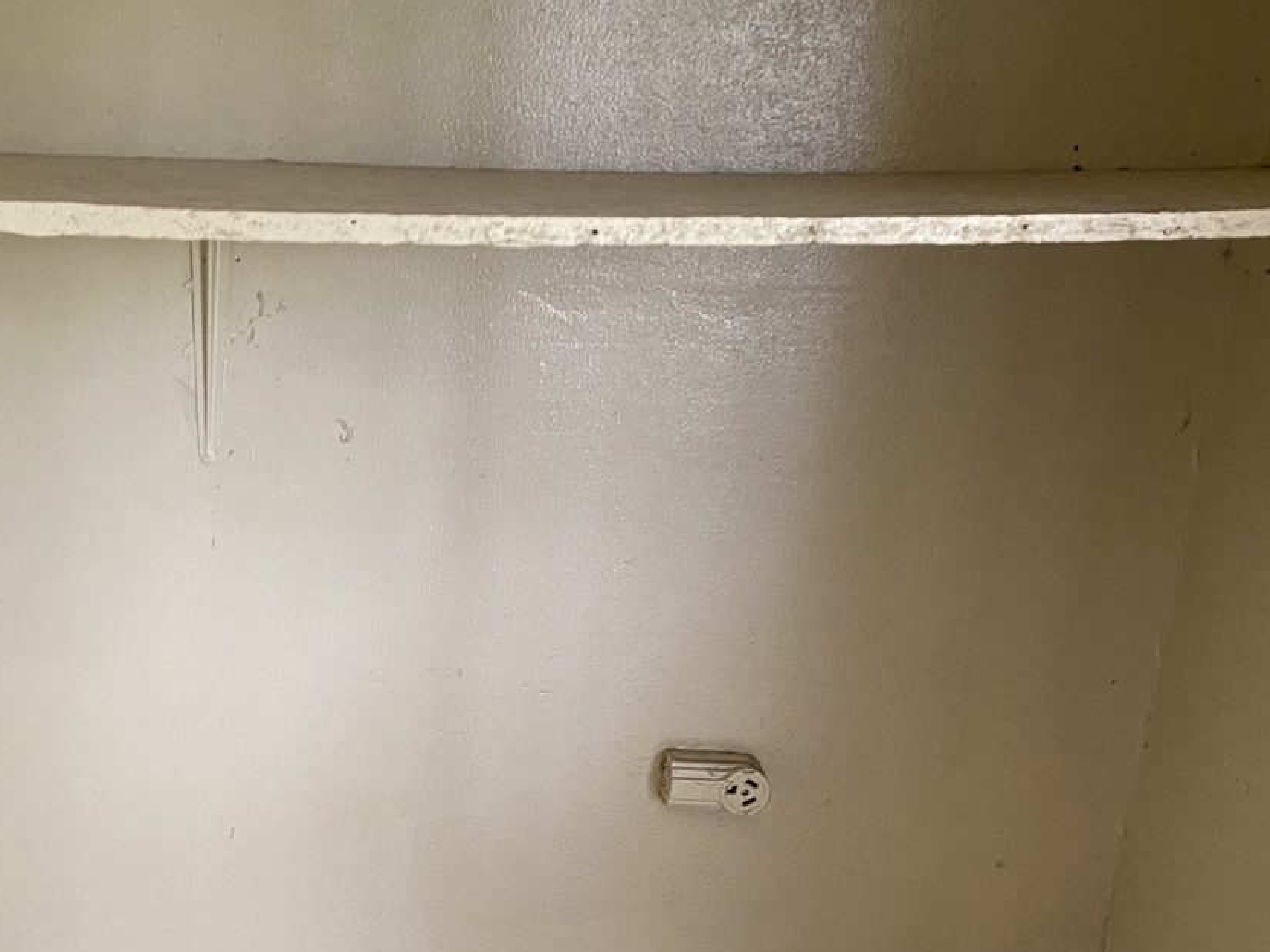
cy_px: 723
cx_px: 333
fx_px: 1651
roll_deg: -1.5
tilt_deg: -20.5
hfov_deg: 41.0
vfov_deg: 31.6
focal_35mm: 45
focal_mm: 4.25
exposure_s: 1/60
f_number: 1.8
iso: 500
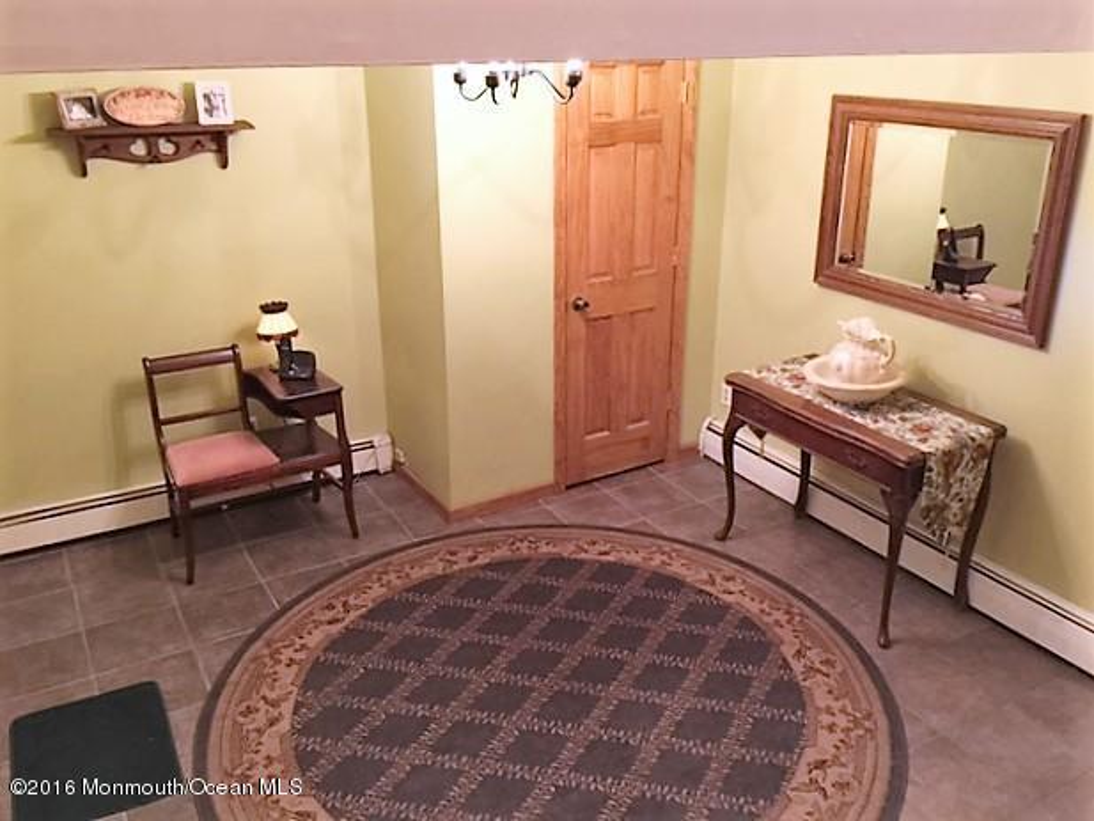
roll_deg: -2.1
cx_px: 547
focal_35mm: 29
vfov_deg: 48.2
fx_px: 917
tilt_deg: -22.3
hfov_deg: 61.7
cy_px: 410
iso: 125
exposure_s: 1/8
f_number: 2.2
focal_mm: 4.15
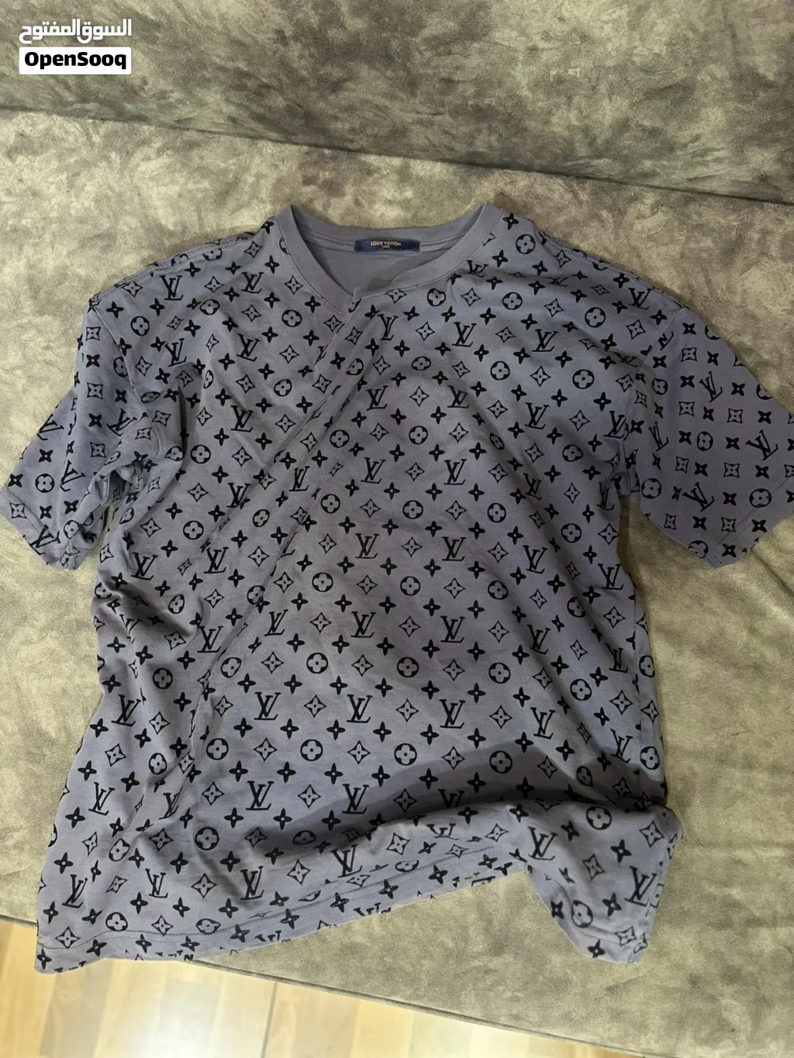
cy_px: 529
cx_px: 397
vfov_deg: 71.6
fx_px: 734
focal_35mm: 24
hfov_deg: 56.8
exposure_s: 1/50
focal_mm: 6.86
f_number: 1.78
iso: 640
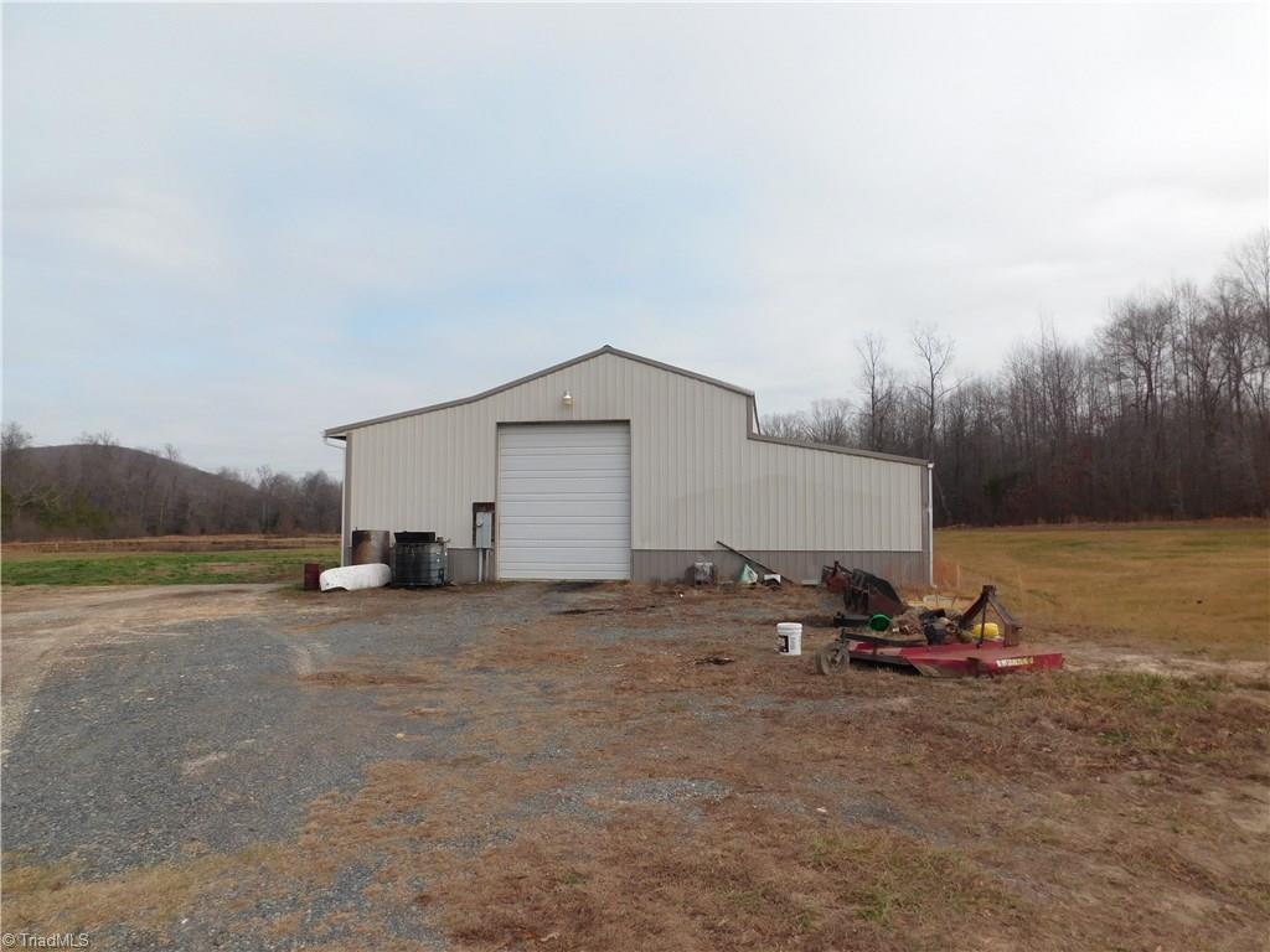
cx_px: 635
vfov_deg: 58.9
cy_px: 476
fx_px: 844
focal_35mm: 23
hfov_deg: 73.9
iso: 125
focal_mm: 4
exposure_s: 1/400
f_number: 6
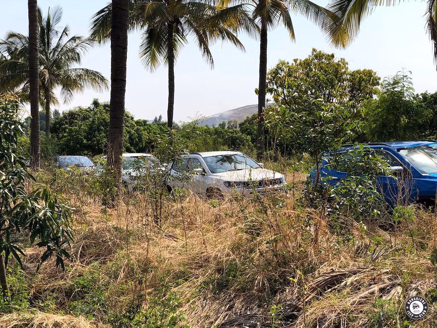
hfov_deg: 36.8
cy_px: 164
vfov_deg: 28.0
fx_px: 656
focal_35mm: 52
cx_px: 218
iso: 16
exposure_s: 1/1021
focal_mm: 6
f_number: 2.4
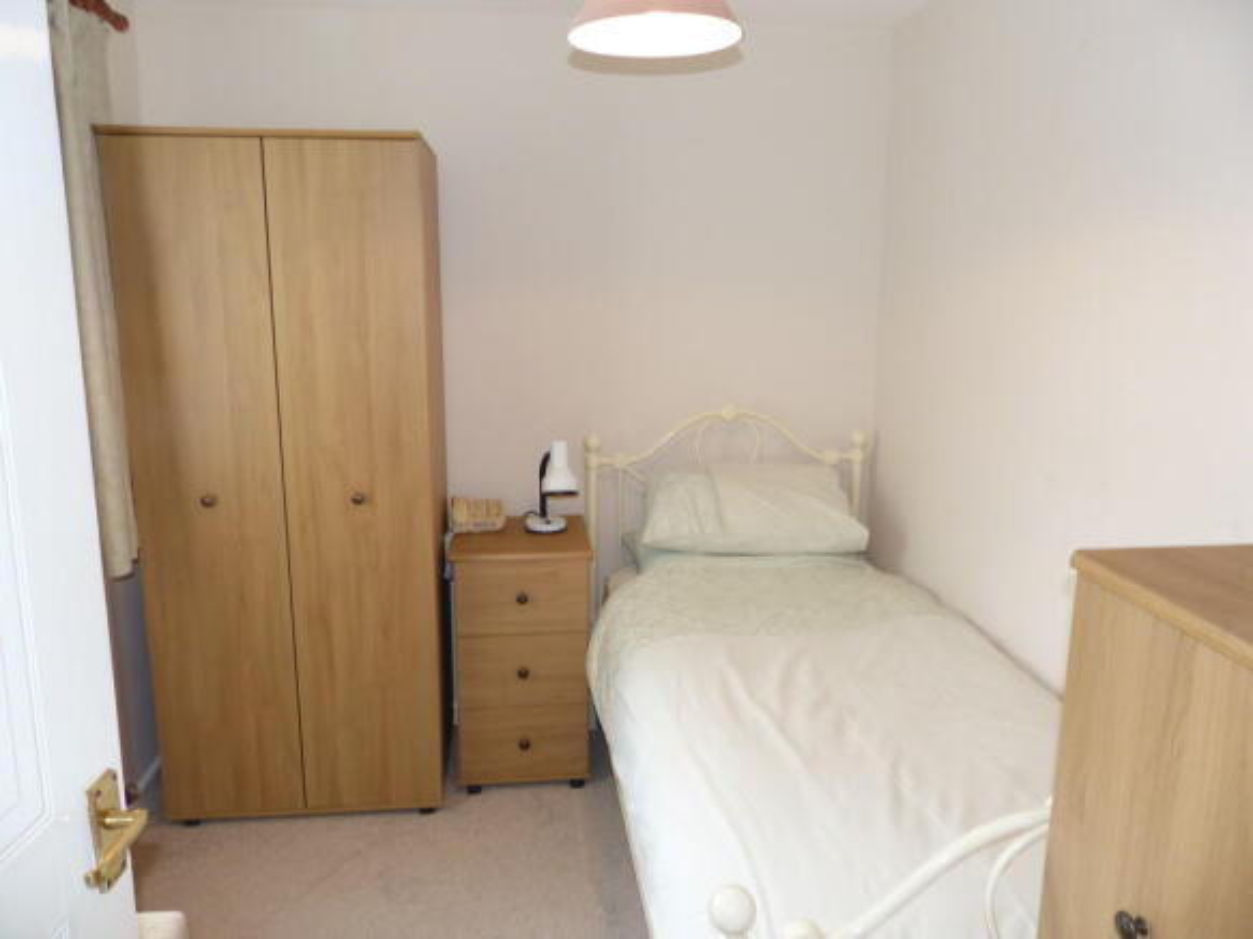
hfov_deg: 69.4
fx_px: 905
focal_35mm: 25
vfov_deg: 54.9
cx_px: 626
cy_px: 470
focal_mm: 4.5
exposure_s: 1/50
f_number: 2.8
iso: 250
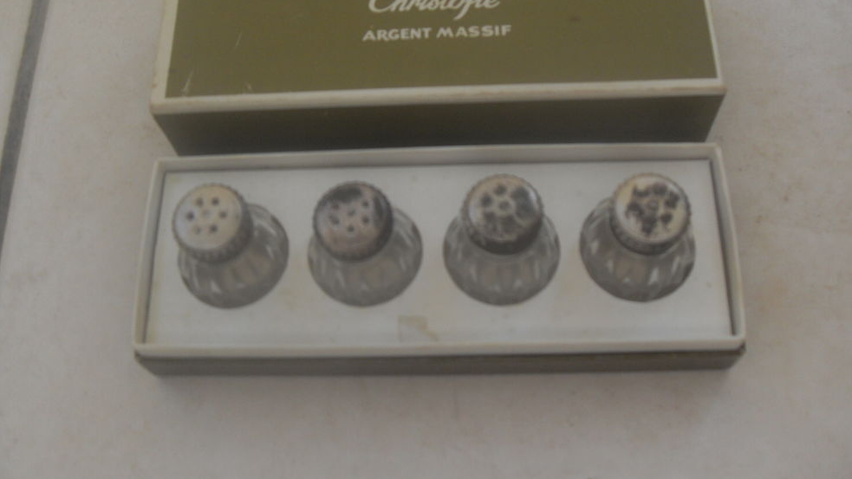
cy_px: 184
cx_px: 433
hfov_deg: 49.4
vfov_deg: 28.9
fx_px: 926
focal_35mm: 41
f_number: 2.8
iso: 80
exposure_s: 1/250
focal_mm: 6.3
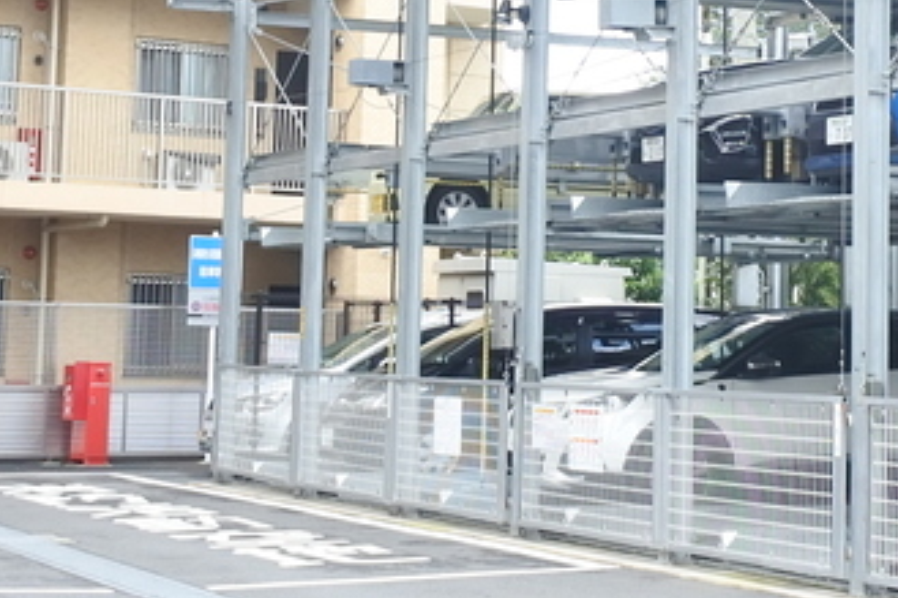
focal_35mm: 105
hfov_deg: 19.4
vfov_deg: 12.8
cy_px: -15
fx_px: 2618
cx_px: 595
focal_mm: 10
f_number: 3.5
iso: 280
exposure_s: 1/250
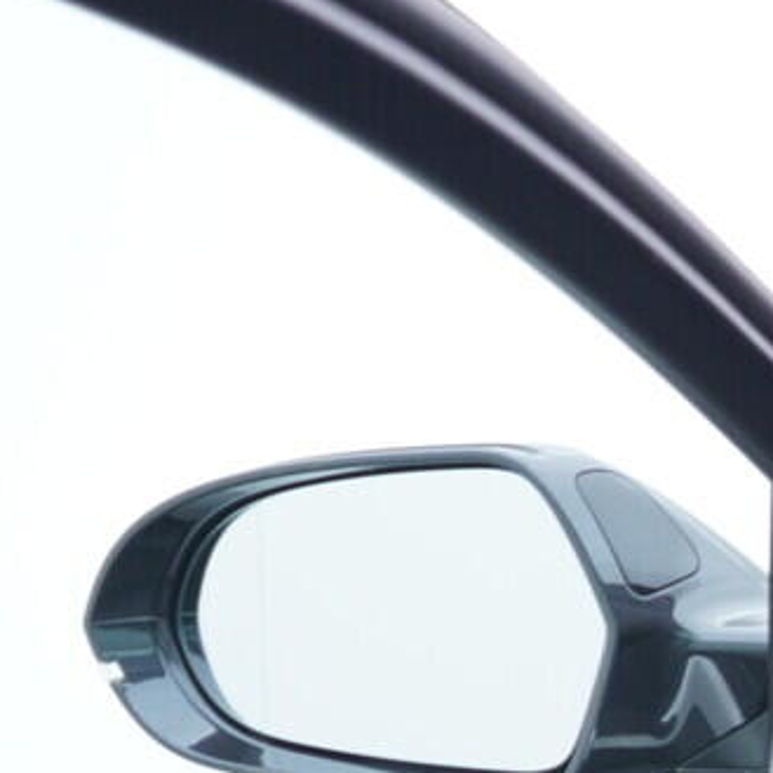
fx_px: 3385
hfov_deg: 11.4
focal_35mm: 134
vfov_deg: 12.5
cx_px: 1685
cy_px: 1097
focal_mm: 24
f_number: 2.8
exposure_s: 1/40
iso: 160
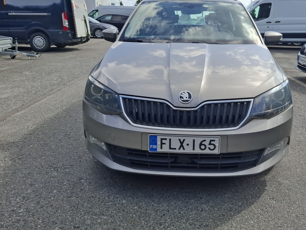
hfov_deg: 59.4
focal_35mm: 30
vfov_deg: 46.7
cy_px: 100
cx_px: 187
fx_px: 265
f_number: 1.8
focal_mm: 5.54
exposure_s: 1/2119
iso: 50
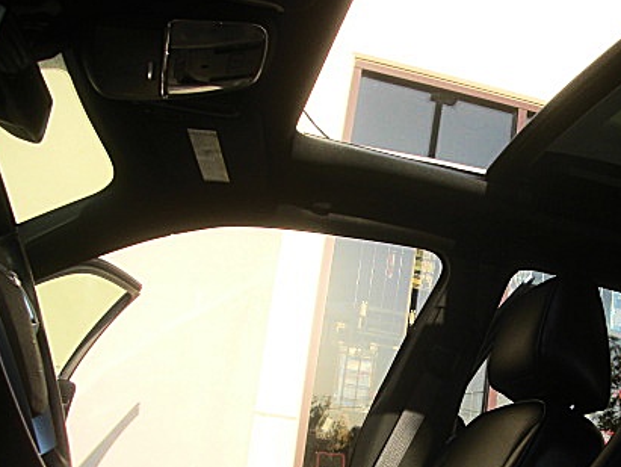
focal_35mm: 56
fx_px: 1006
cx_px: 465
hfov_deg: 33.6
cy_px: 357
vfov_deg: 25.8
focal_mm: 6.3
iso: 50
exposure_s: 1/400
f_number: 2.8
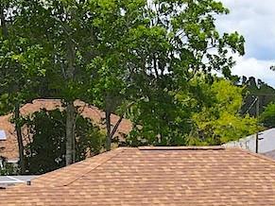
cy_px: 323
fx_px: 1048
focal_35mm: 132
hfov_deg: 14.9
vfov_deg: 10.8
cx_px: 151
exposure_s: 1/1250
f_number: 2.8
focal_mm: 4.5
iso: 110
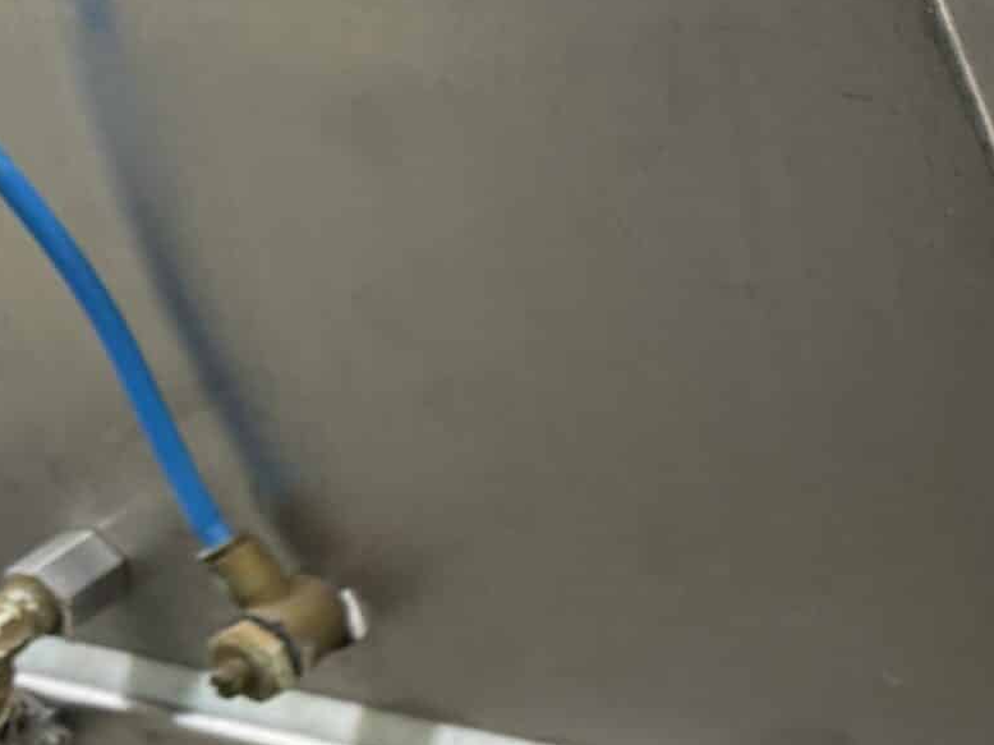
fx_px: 2268
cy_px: 401
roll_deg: +1.4
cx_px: 1343
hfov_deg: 21.9
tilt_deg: -29.2
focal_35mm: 79
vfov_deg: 18.6
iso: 200
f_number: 1.78
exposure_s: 1/50
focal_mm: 6.76
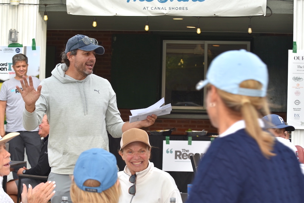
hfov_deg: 17.2
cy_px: 113
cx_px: 134
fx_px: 1005
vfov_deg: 11.5
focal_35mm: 119
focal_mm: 70
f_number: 5.6
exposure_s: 1/125
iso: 100
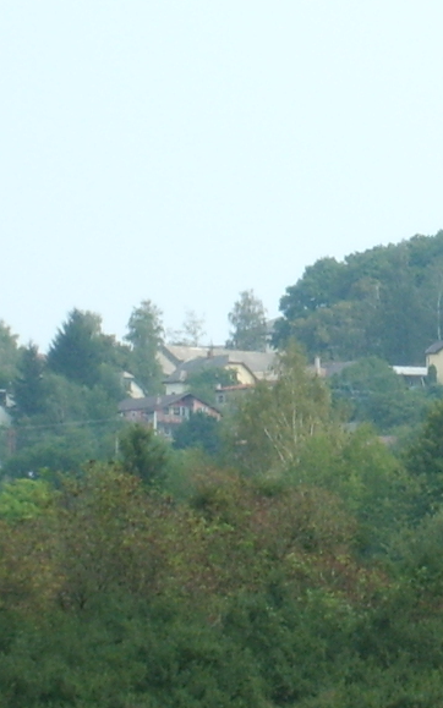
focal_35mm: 394
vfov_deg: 5.3
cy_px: 334
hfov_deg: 3.3
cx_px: 756
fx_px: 7609
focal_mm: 17.4
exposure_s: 1/250
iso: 50
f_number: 12.4
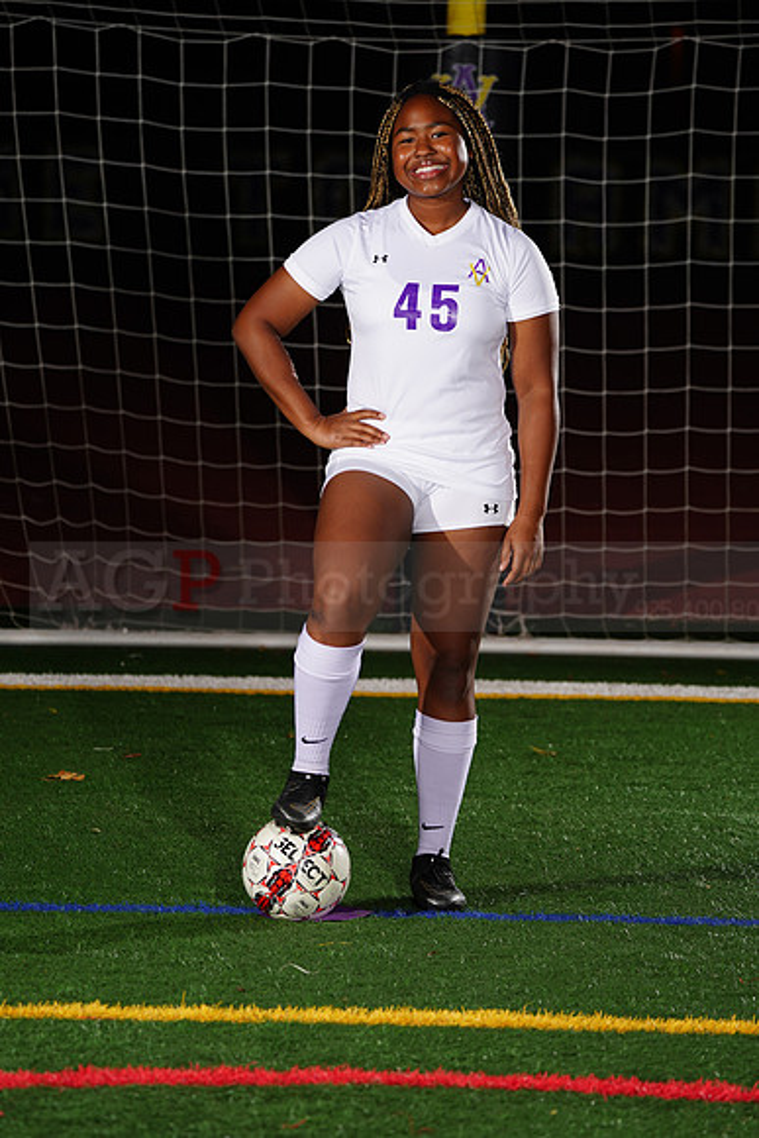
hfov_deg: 7.1
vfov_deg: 10.6
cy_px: 569
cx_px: 380
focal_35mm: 194
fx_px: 6131
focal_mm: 194
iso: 200
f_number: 5.6
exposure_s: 1/200
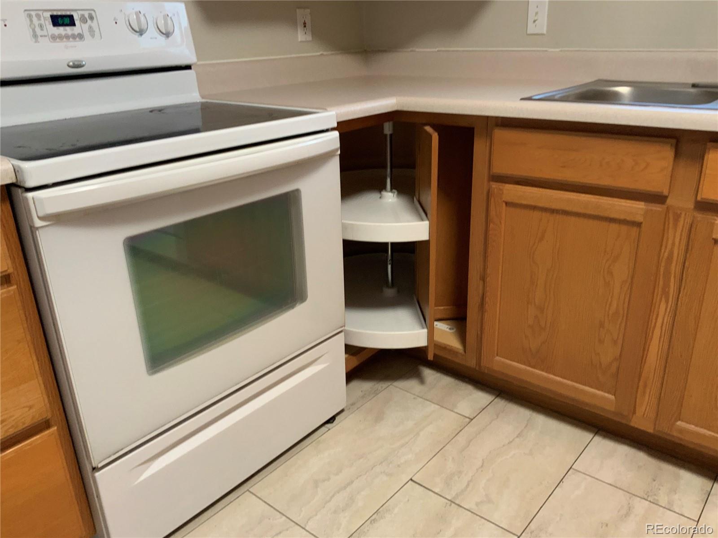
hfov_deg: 61.7
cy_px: 269
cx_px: 359
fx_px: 602
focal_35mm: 29
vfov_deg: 48.2
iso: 125
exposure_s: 1/60
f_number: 1.8
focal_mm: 3
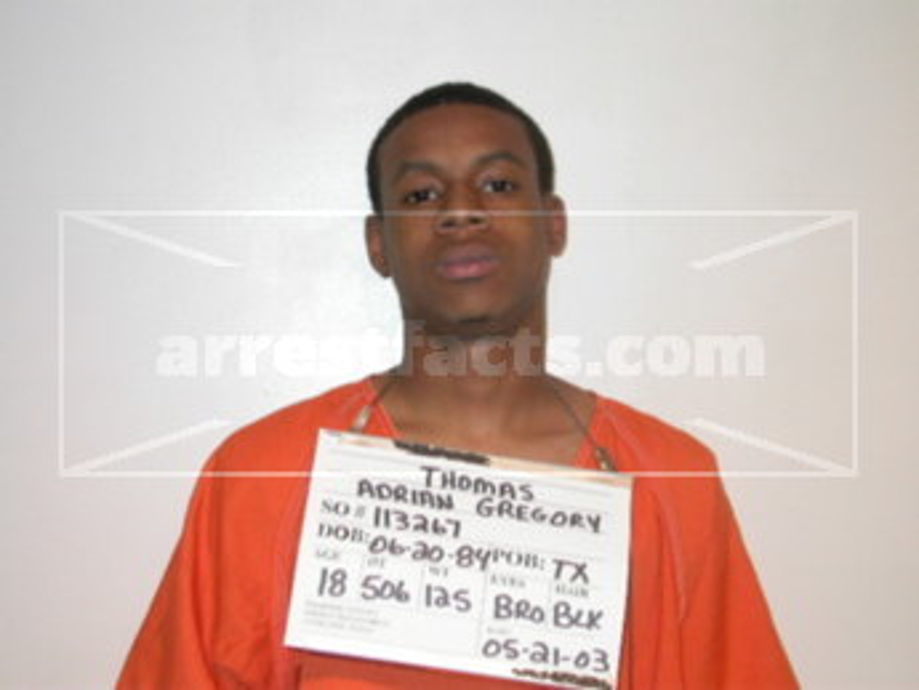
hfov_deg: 29.8
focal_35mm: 65
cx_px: 460
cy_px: 345
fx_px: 1726
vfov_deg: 22.6
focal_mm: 13.5
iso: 100
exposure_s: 1/60.3
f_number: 3.2
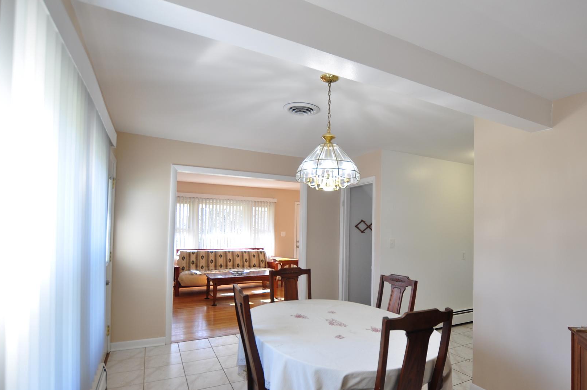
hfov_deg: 86.2
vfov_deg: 64.2
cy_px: 217
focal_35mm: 19
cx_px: 344
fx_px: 309
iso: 200
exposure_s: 1/30
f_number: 3.5
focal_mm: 10
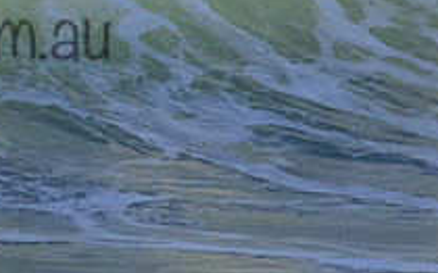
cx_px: -111
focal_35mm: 2249
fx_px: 26832
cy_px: 11
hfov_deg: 0.9
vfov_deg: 0.6
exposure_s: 1/2000
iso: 3600
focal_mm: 800
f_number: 11
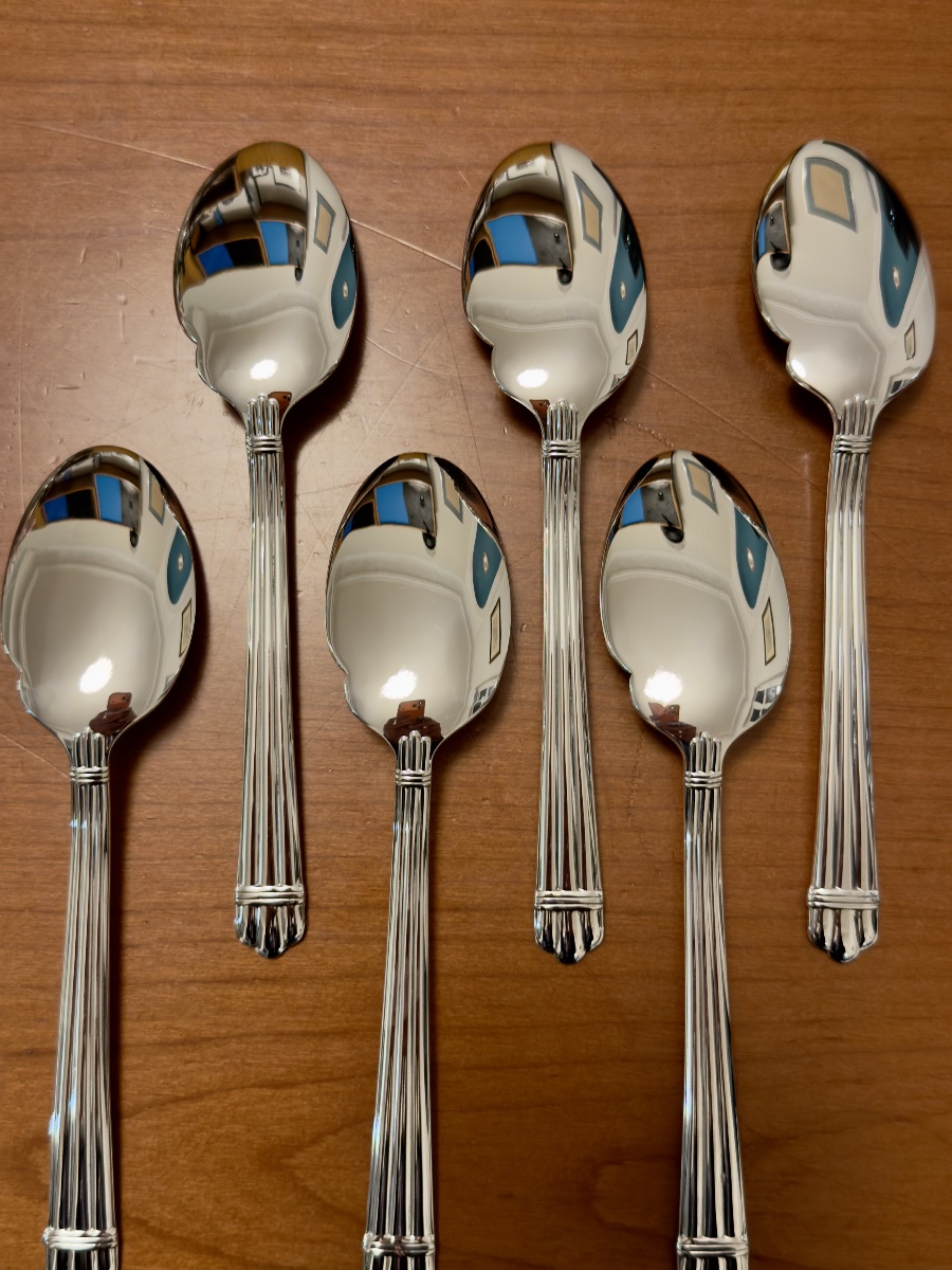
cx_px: 476
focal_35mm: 38
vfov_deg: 49.0
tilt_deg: -84.0
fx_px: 1393
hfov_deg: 37.7
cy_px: 635
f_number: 1.78
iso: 250
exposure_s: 1/50
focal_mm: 6.76
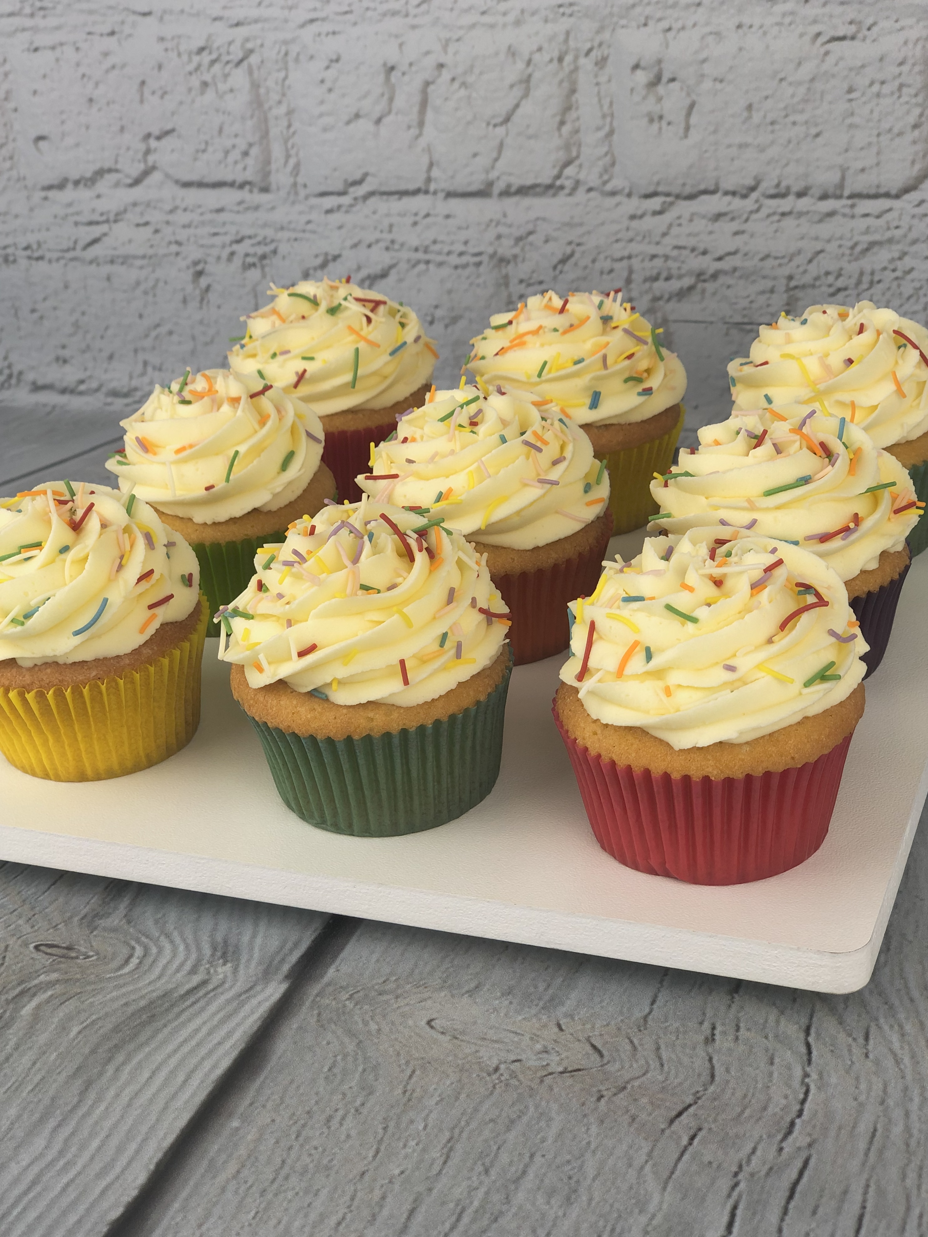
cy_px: 618
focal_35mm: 52
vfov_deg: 36.8
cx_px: 464
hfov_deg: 28.0
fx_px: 1859
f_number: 2.4
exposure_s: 1/100
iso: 20
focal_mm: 6
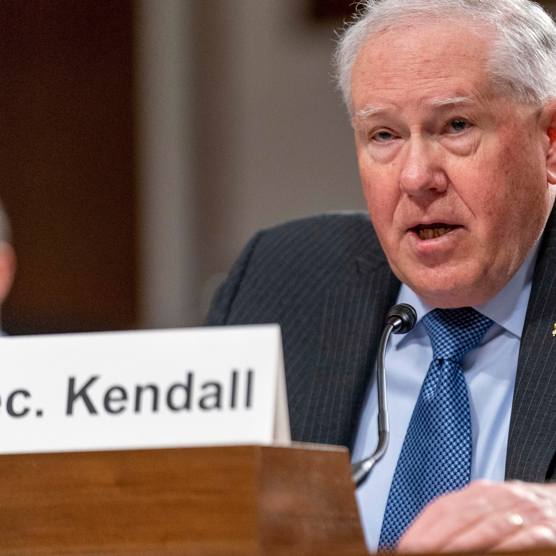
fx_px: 4525
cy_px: 266
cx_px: 461
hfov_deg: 7.0
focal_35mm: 249
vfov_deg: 7.0
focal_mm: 167
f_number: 2.8
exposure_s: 1/400
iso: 4000
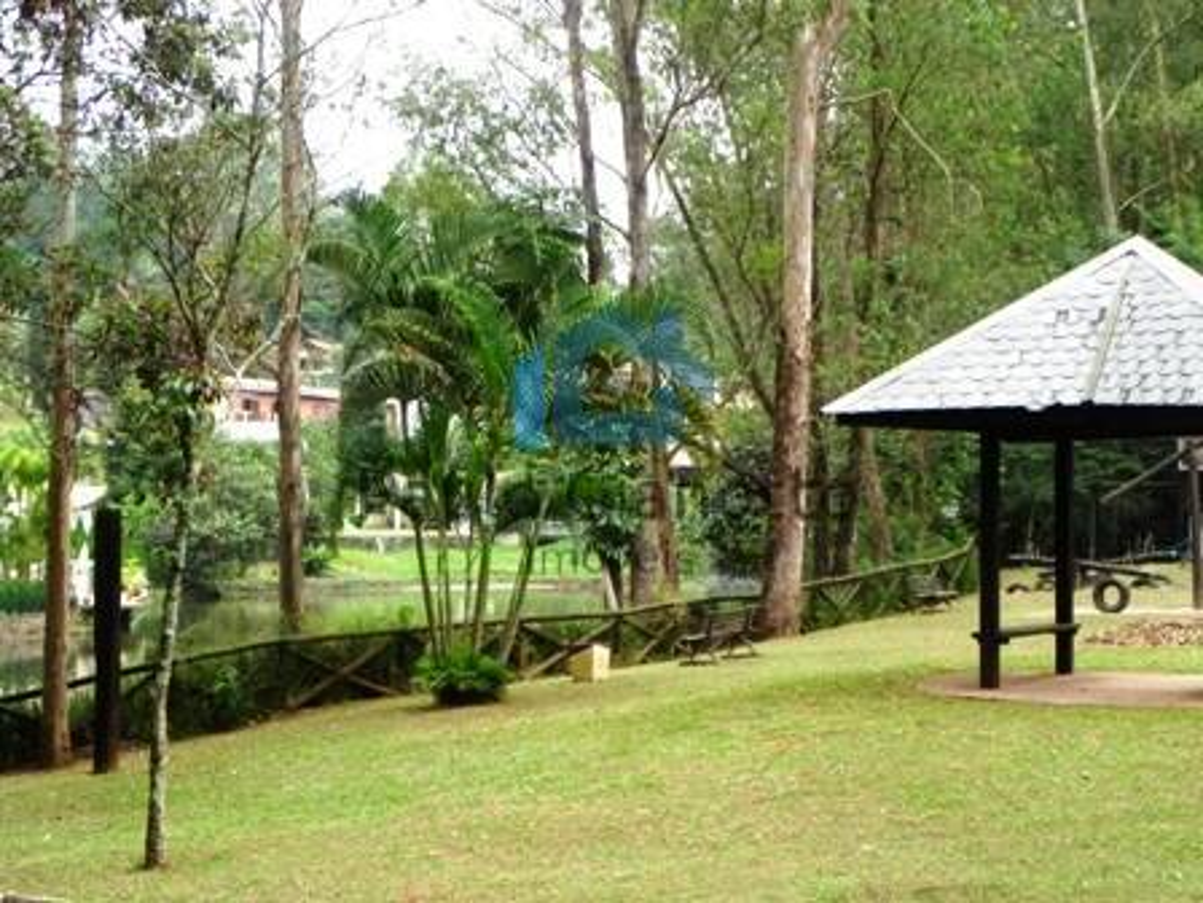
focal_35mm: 58
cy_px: 452
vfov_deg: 25.2
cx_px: 602
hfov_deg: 33.2
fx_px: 2016
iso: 800
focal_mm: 10.3
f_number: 6.3
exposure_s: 1/472
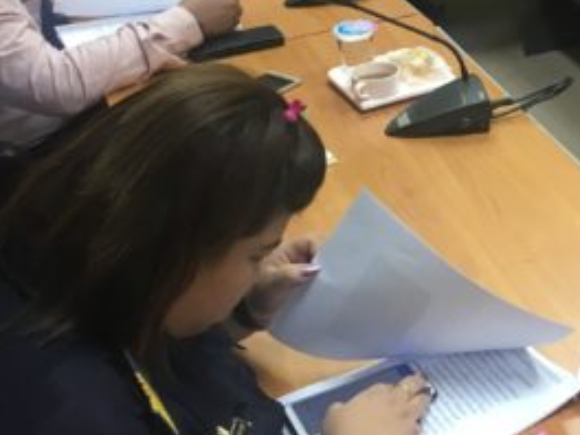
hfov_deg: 22.9
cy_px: 0
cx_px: 650
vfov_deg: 18.0
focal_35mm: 80
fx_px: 1340
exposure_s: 1/33
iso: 100
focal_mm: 4.15
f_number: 2.2
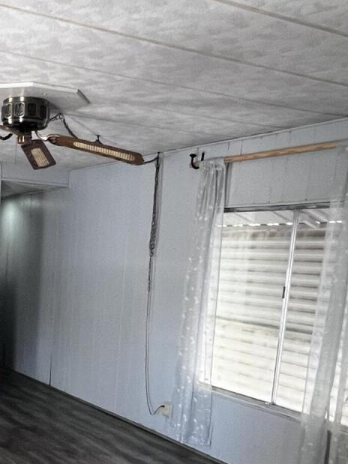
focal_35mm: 42
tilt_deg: -9.9
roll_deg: -1.2
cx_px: 4
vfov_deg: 42.9
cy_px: 368
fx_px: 563
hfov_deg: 31.8
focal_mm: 1.57
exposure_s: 1/60
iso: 200
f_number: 1.8
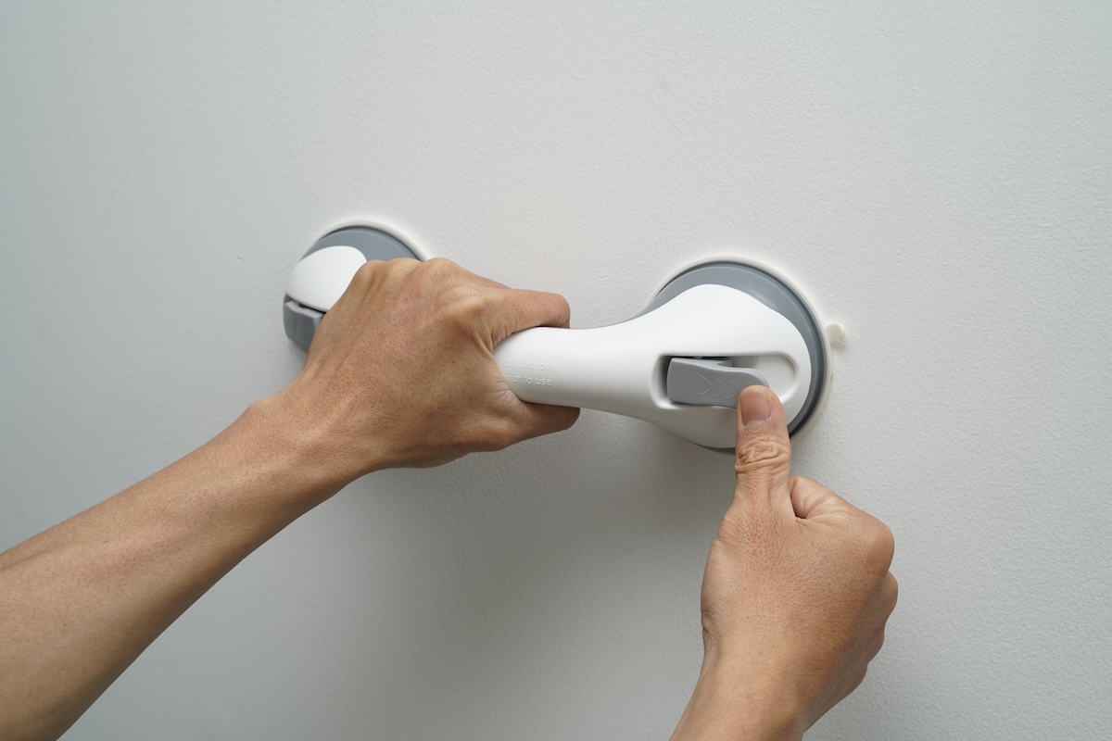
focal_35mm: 57
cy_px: 370
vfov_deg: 23.8
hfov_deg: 35.1
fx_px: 1761
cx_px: 556
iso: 400
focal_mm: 57
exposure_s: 1/100
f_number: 9
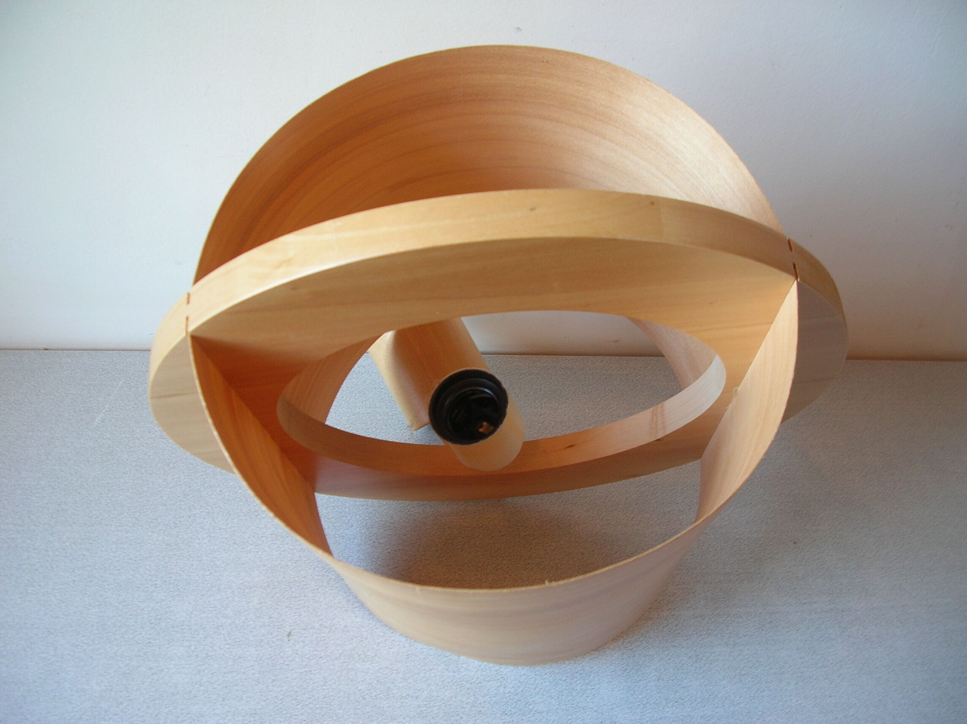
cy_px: 362
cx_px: 484
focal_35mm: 35
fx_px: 977
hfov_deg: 52.7
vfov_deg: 40.6
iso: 50
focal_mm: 5.8
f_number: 2.8
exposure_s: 1/6.7
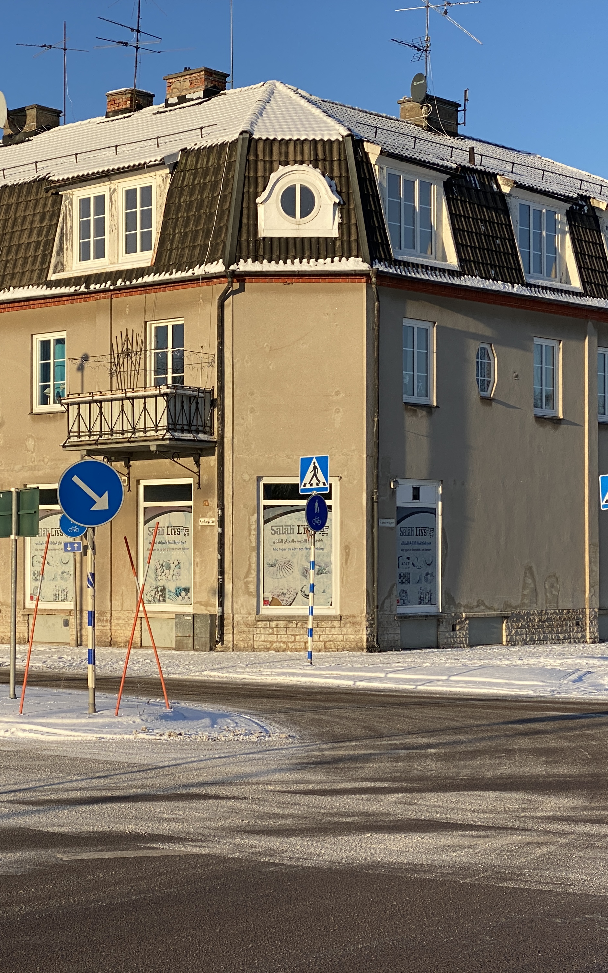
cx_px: 179
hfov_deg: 17.5
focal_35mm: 74
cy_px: 488
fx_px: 1962
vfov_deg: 27.8
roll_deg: -0.6
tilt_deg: +1.2
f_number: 2
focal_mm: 6
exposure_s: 1/1142
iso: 20
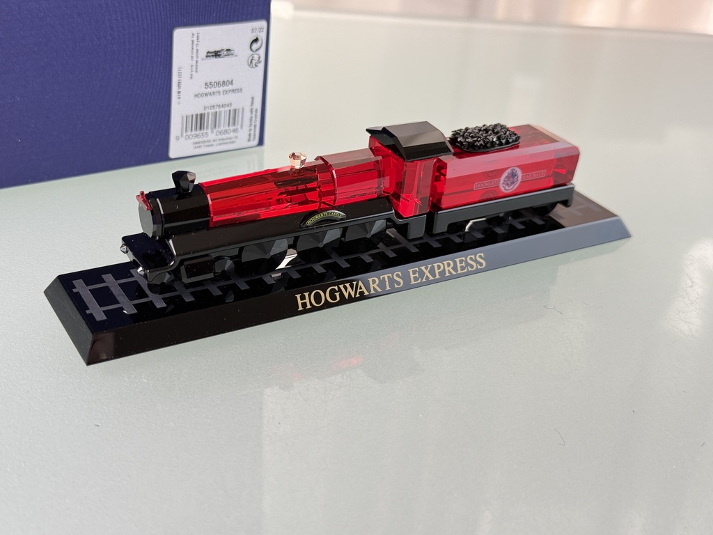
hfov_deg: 39.7
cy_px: 268
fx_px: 989
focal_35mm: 48
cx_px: 356
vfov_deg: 30.3
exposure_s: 1/241
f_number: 1.78
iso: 125
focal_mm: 6.76
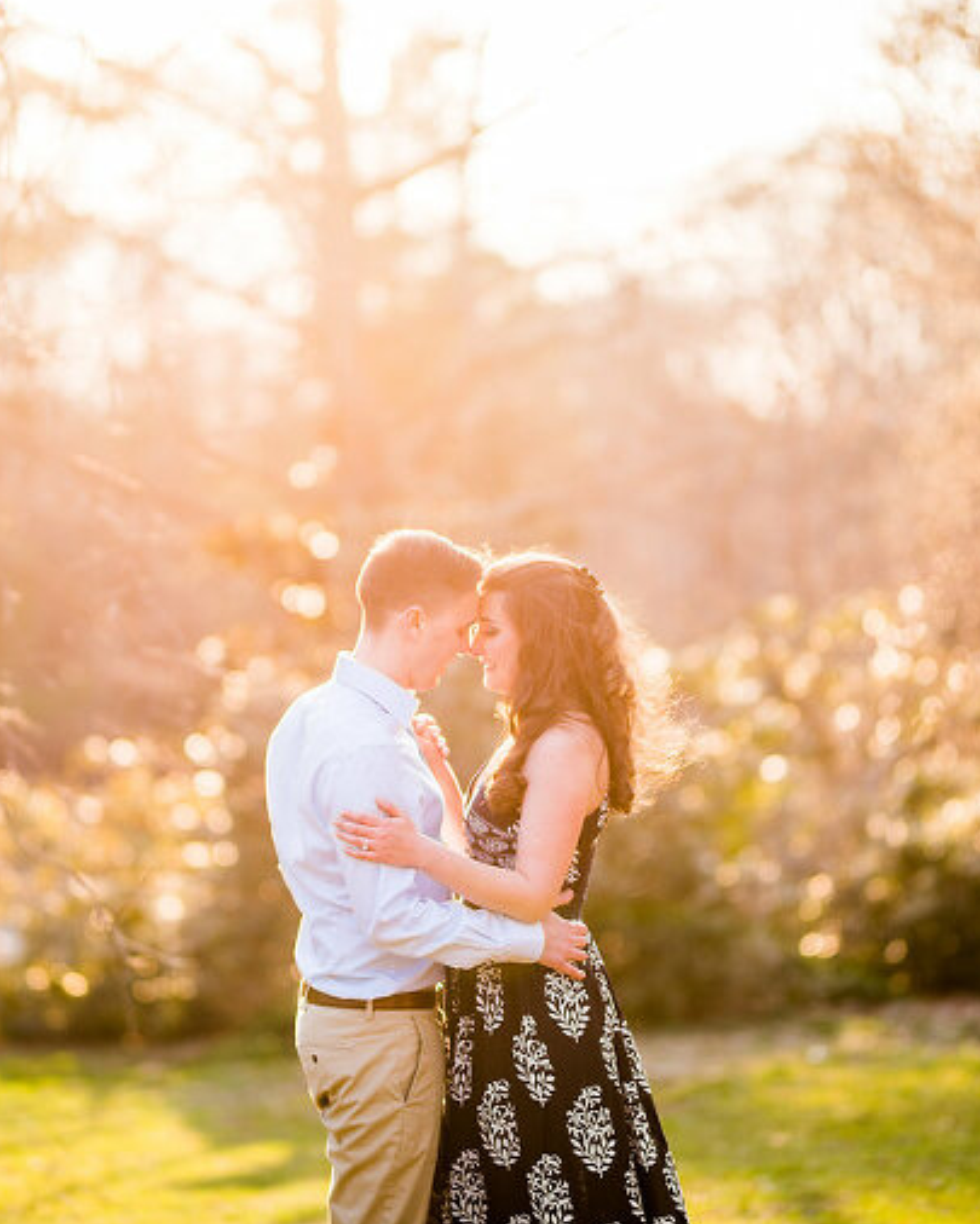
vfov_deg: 15.9
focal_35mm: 121
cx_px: 433
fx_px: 4386
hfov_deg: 12.7
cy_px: 610
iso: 64
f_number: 1.4
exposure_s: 1/640
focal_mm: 85
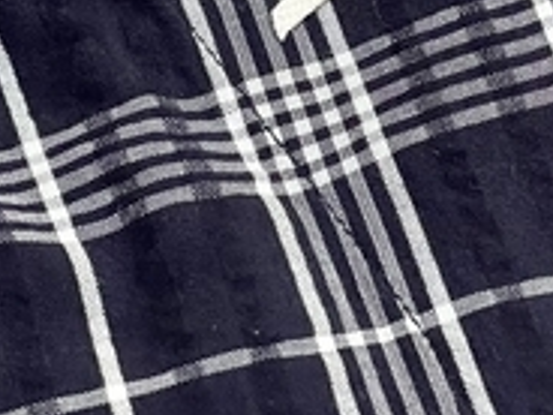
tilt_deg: -51.3
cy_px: -403
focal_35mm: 279
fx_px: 4457
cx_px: 1121
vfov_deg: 5.2
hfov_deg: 6.9
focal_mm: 7.5
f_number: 2.2
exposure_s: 1/99
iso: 125
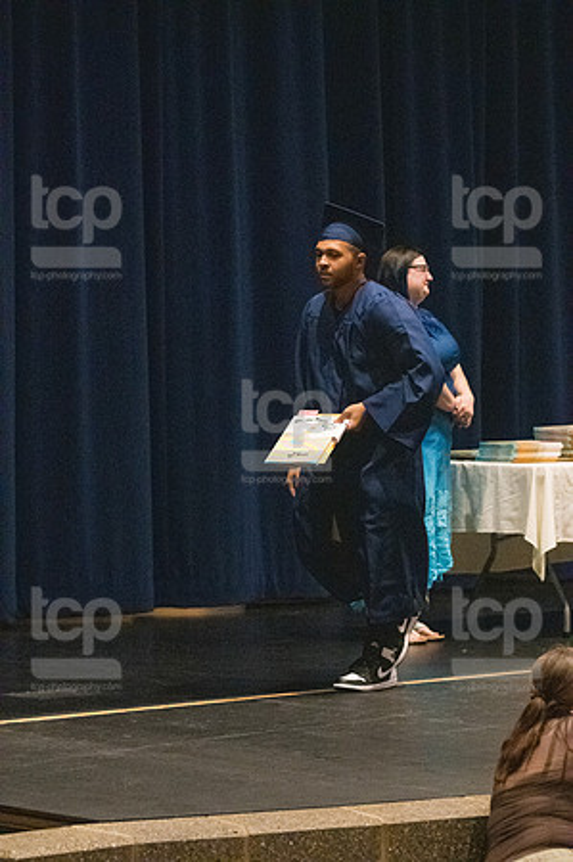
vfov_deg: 13.7
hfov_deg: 9.1
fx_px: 3589
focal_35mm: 150
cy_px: 431
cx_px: 286
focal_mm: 100
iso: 10000
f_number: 3.2
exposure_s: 1/400
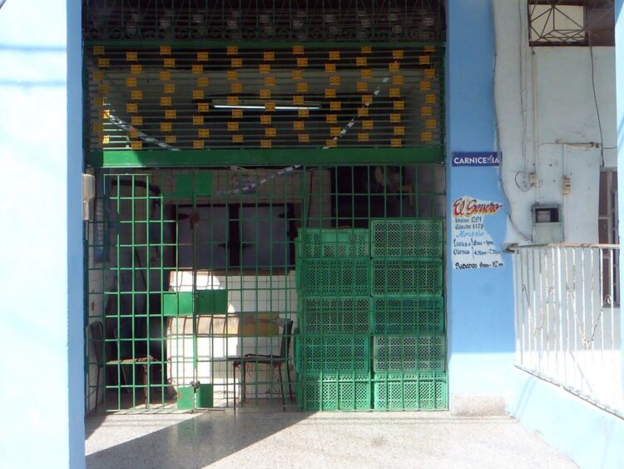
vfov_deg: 35.2
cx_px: 312
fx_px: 739
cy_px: 234
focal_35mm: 41
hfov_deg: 45.8
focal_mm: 7.3
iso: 500
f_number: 6.3
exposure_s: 1/500
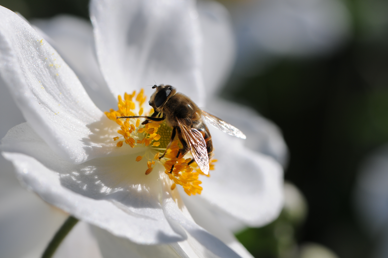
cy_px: 129
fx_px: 1695
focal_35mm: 158
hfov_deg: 13.1
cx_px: 194
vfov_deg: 8.7
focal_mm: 105
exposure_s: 1/400
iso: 200
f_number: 11
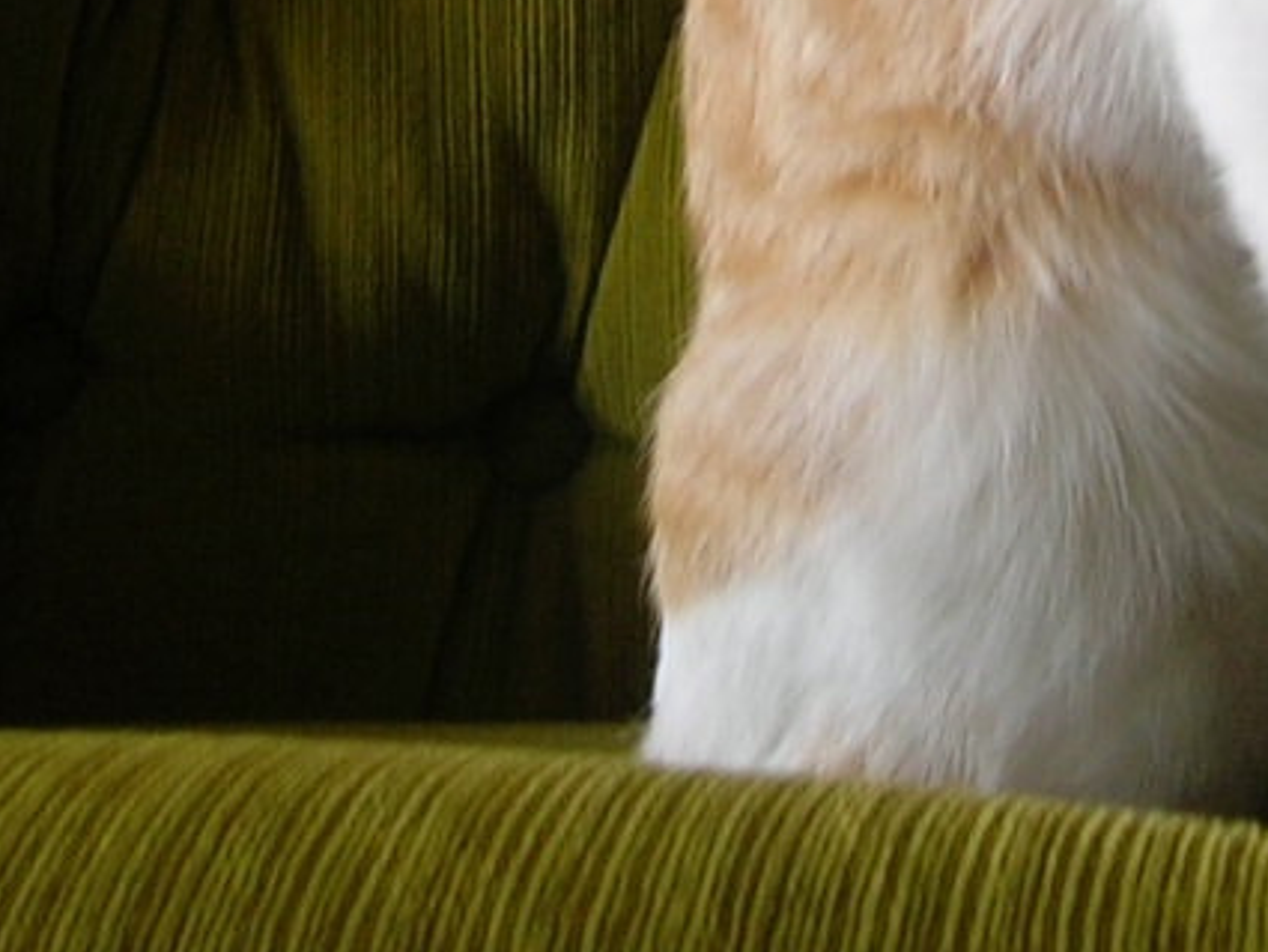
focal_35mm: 128
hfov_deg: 15.4
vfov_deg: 10.9
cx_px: 850
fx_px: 4690
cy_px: -692
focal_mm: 5.7
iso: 50
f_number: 2.9
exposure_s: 1/13.4
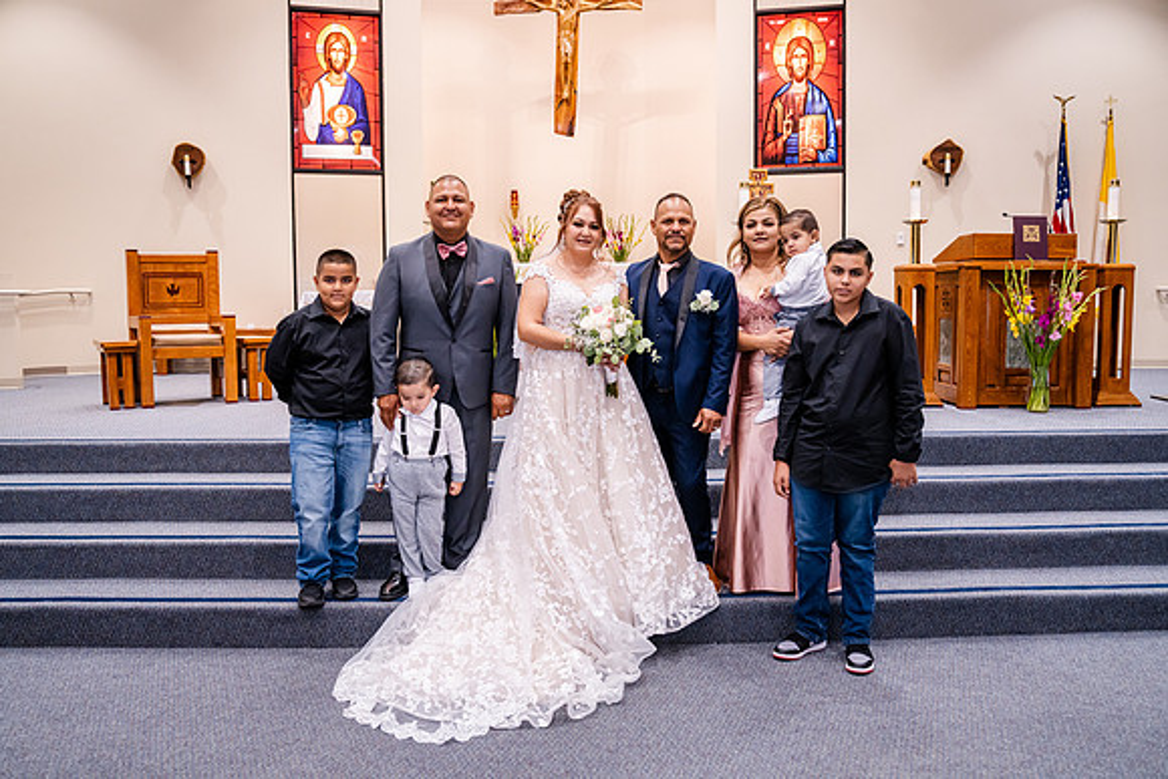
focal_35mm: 28
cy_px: 390
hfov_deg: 65.5
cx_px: 584
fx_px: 909
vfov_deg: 46.4
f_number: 3.5
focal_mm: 28
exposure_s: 1/320
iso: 2000
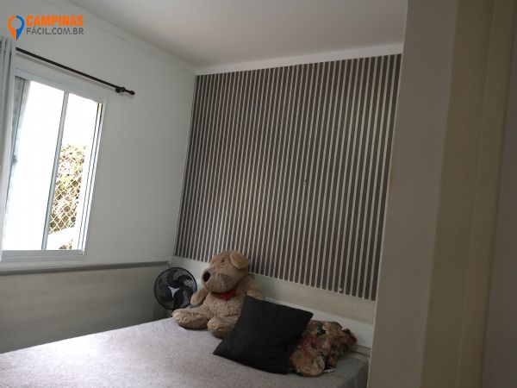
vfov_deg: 66.0
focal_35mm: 20
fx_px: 299
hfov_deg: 81.7
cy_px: 194
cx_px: 258
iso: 215
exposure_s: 1/50
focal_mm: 3.54
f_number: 2
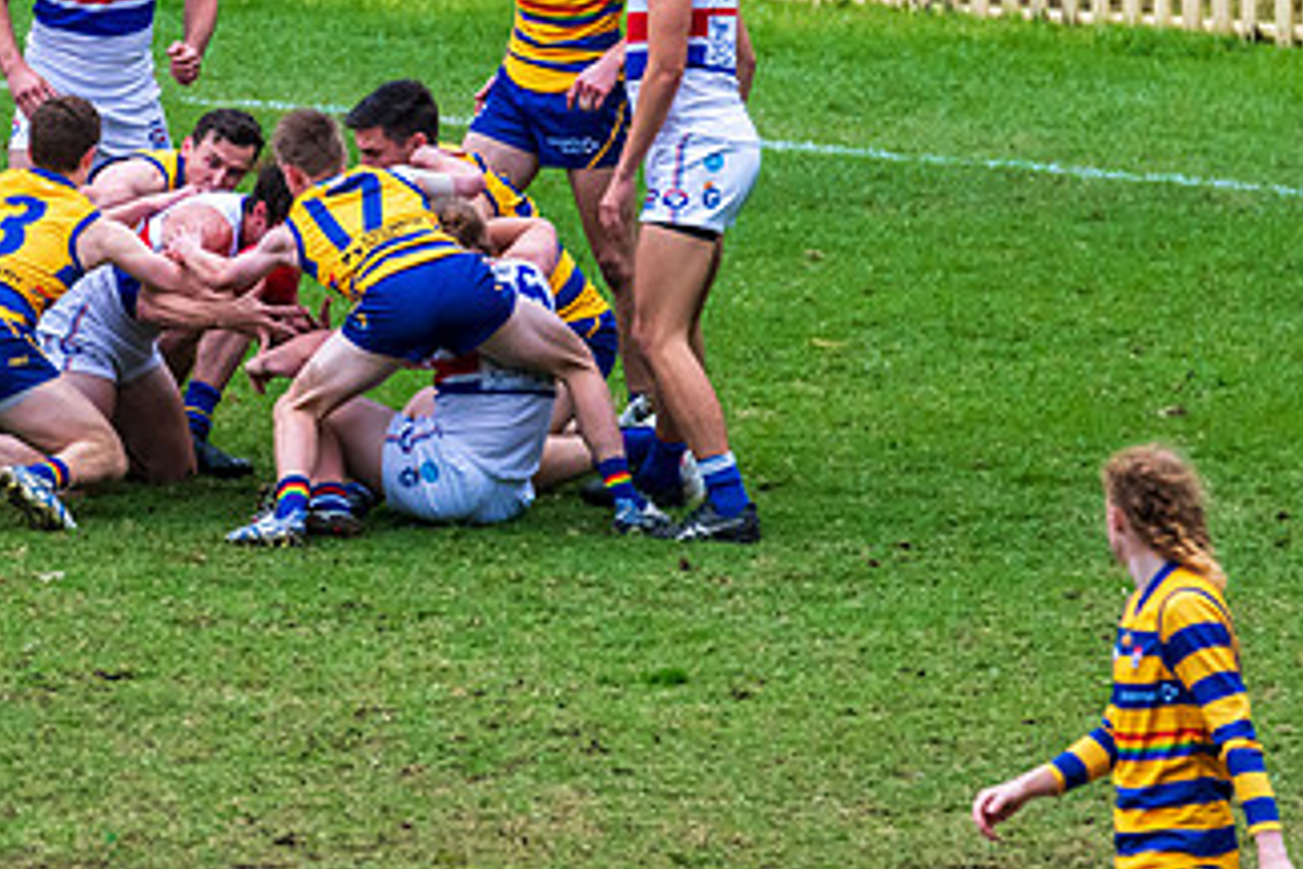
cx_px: 179
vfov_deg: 1.5
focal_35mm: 904
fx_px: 32717
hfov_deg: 2.3
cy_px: 196
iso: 2000
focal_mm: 460
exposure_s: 1/1250
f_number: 6.3
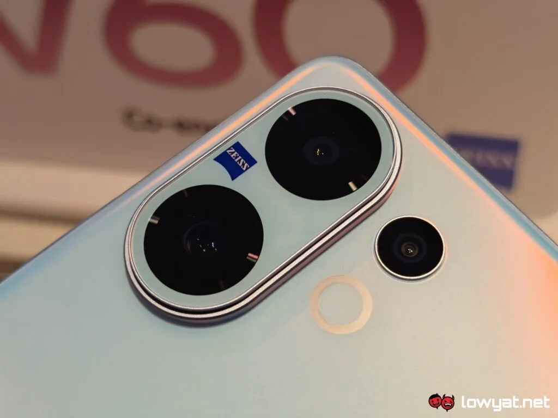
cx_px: 279
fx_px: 742
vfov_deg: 31.5
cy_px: 209
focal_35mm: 46
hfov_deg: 41.2
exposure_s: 1/50
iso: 80
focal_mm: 5.4
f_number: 1.6
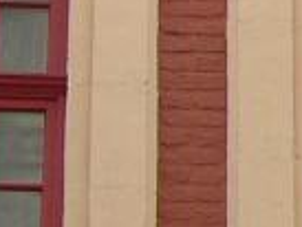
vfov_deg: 4.2
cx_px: 683
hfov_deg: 5.5
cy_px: -190
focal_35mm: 351
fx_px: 3065
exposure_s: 1/316
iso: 100
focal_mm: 10.1
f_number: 3.1
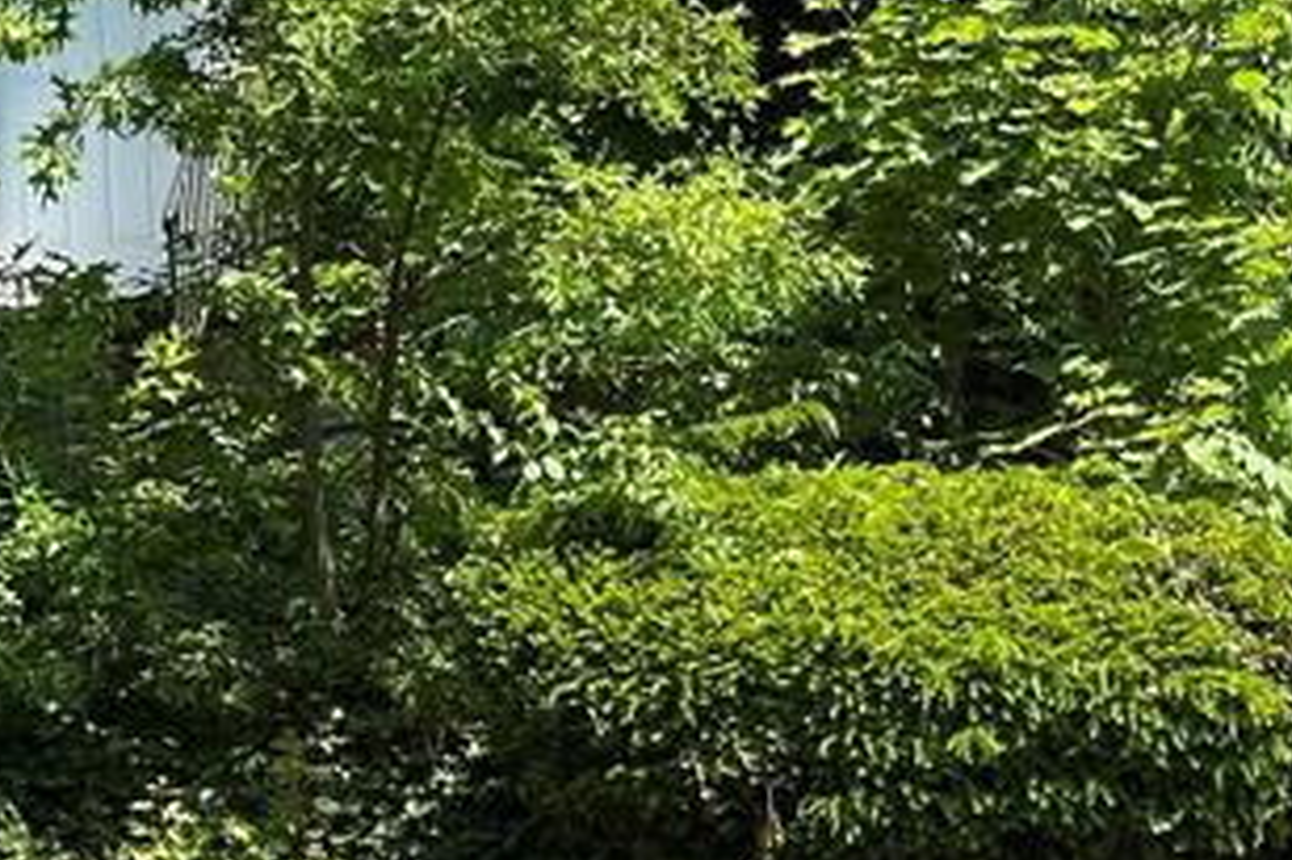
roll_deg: +4.0
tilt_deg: +5.6
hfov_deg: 12.3
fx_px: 5954
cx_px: 1275
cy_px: 176
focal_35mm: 166
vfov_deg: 8.2
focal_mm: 6.86
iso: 64
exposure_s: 1/1565
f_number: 1.78
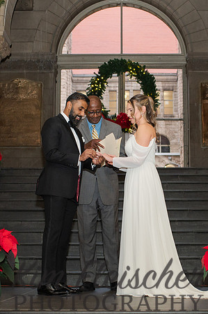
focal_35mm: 68
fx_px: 594
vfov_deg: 29.5
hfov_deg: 19.8
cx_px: 122
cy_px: 188
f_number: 3.5
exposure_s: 1/200
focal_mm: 35
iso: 1000
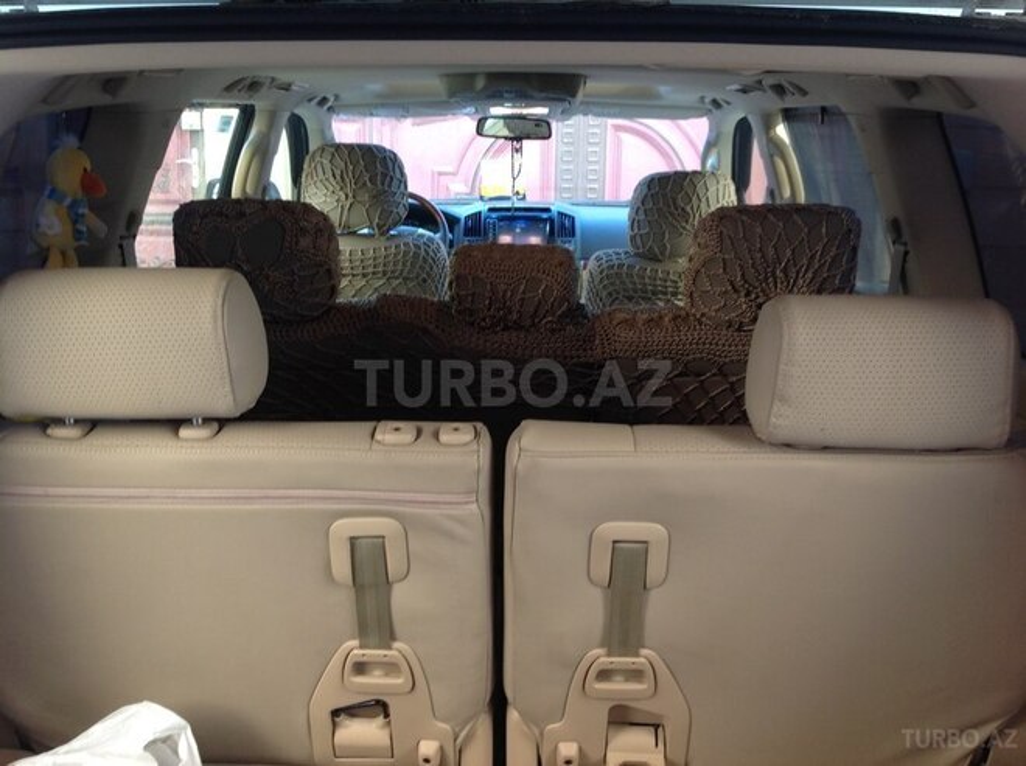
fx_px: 1036
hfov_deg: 52.7
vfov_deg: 40.6
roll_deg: -0.8
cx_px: 513
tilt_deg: -9.1
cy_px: 383
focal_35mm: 35
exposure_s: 1/30
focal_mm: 4.28
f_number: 2.4
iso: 50
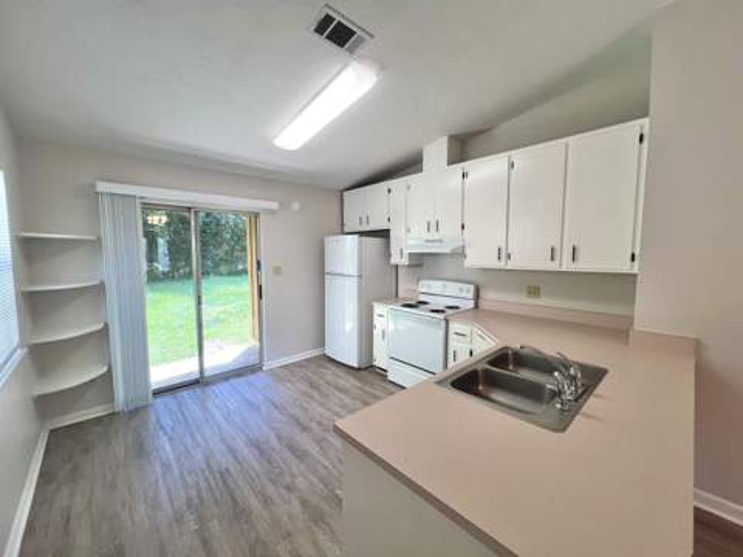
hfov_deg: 106.2
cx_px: 372
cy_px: 278
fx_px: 279
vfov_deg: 89.9
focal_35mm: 13
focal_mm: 1.57
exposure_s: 1/120
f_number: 1.8
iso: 64
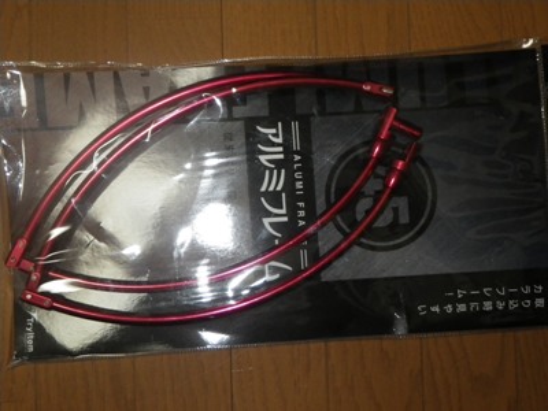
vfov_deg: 34.3
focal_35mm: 42
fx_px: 665
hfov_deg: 44.8
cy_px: 206
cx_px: 274
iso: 400
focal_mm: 7.5
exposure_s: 1/60
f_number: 4.2
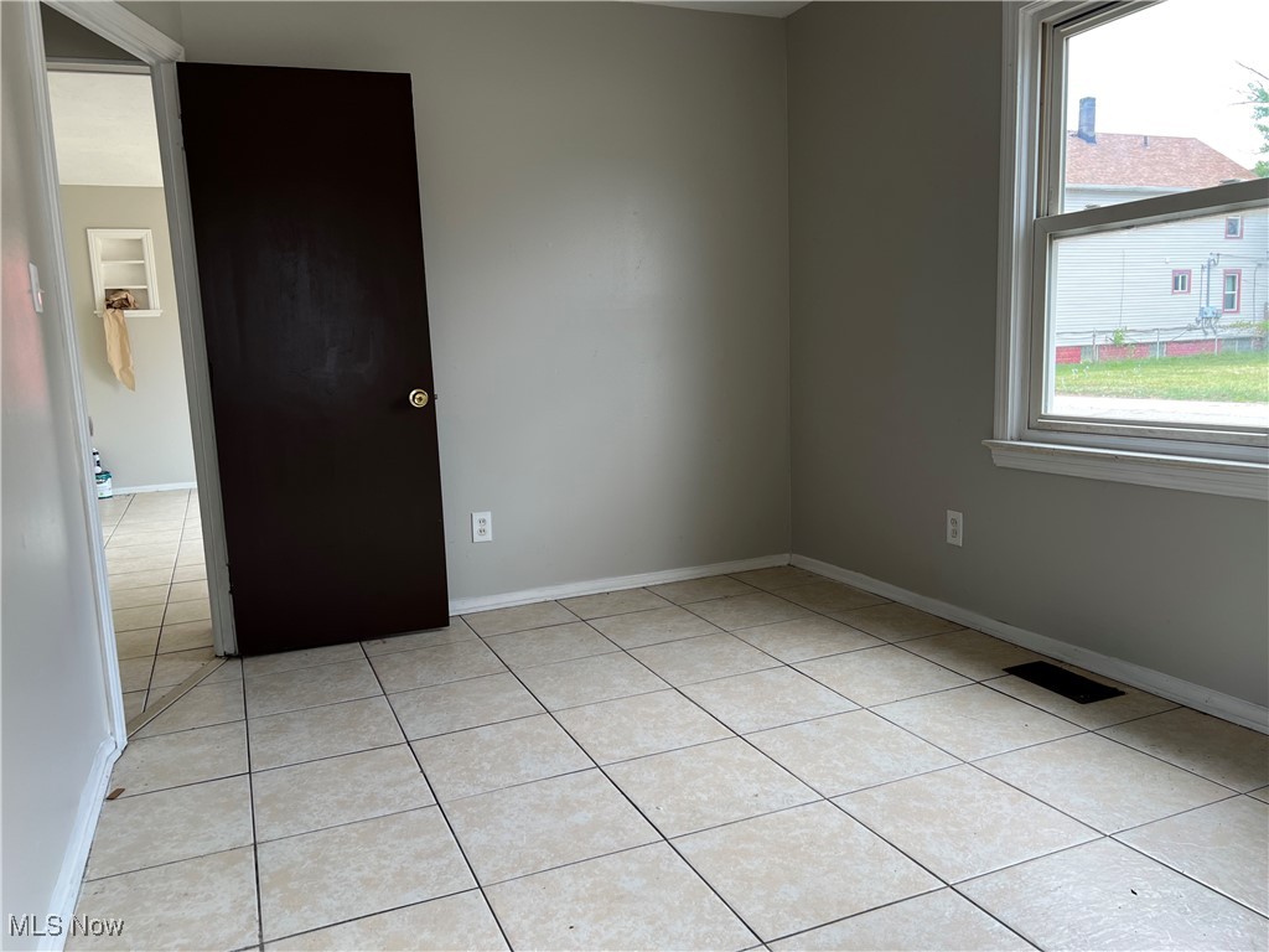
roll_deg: +2.1
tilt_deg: -7.6
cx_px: 634
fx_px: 953
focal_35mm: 26
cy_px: 476
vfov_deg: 53.1
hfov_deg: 67.3
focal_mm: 5.7
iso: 40
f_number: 1.5
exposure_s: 1/186
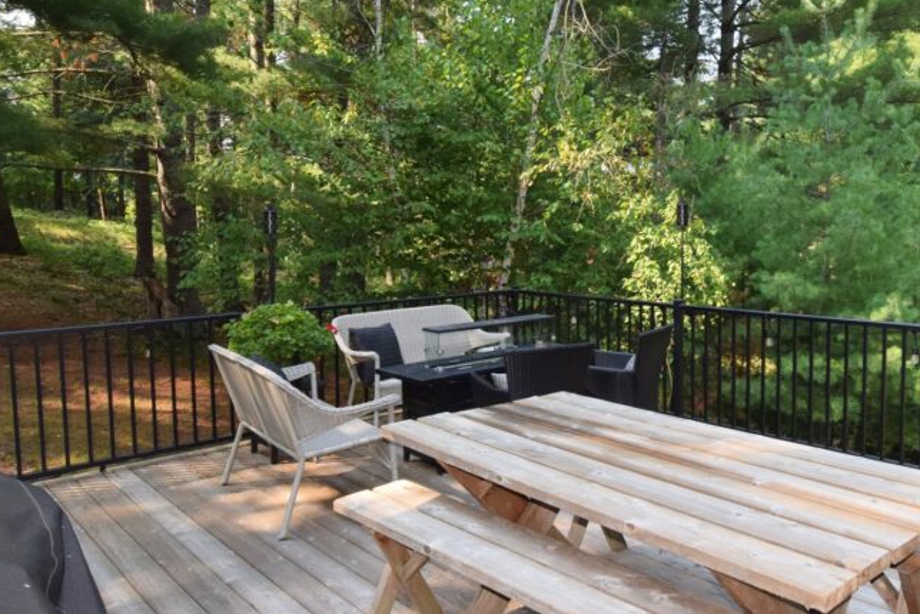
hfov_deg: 64.3
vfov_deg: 46.4
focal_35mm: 28
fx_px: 716
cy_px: 288
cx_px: 589
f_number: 10
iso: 320
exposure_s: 1/160
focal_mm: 10
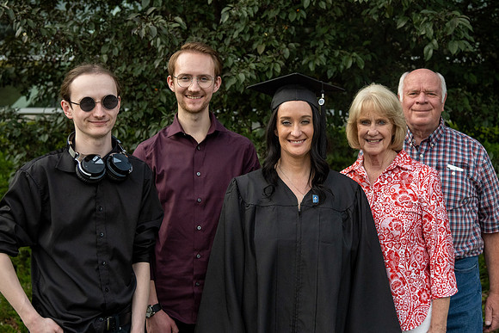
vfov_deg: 22.0
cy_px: 120
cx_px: 272
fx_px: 852
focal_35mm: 61
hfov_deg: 32.6
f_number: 4
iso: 640
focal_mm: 48
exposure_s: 1/2500
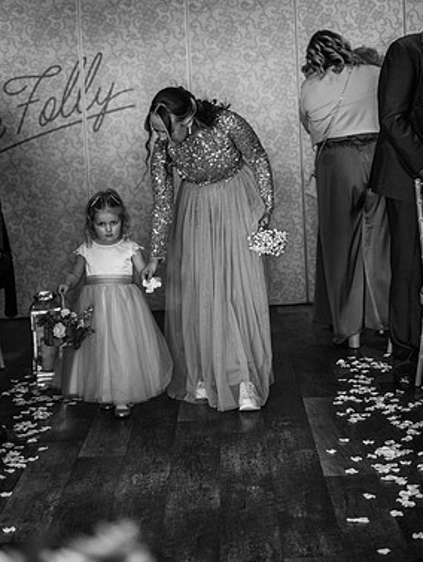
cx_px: 209
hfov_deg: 18.5
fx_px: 1302
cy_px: 242
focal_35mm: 80
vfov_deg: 24.4
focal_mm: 70
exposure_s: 1/200
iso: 1100
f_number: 2.8
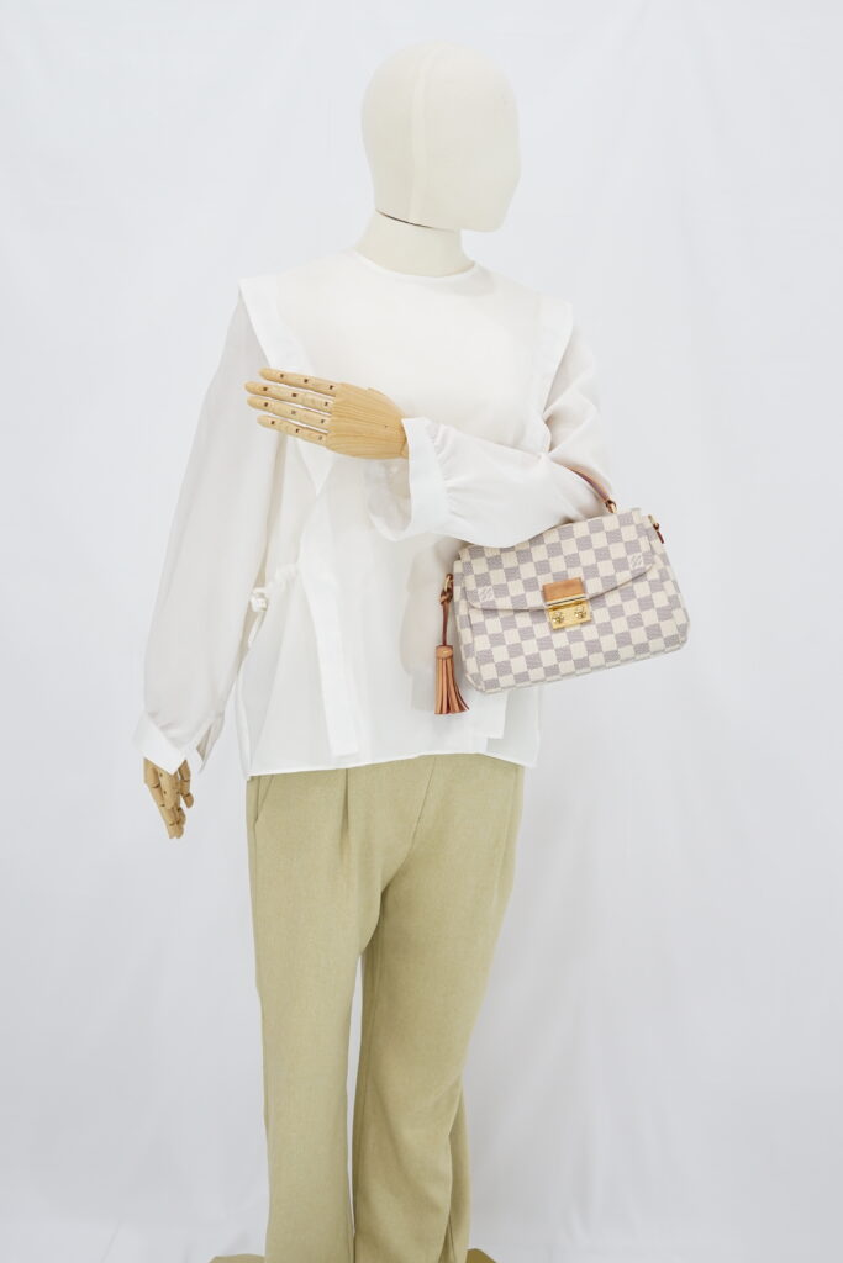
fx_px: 1756
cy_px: 632
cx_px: 422
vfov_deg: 39.6
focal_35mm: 50
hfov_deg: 27.0
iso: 640
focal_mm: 50
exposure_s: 1/8
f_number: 6.3
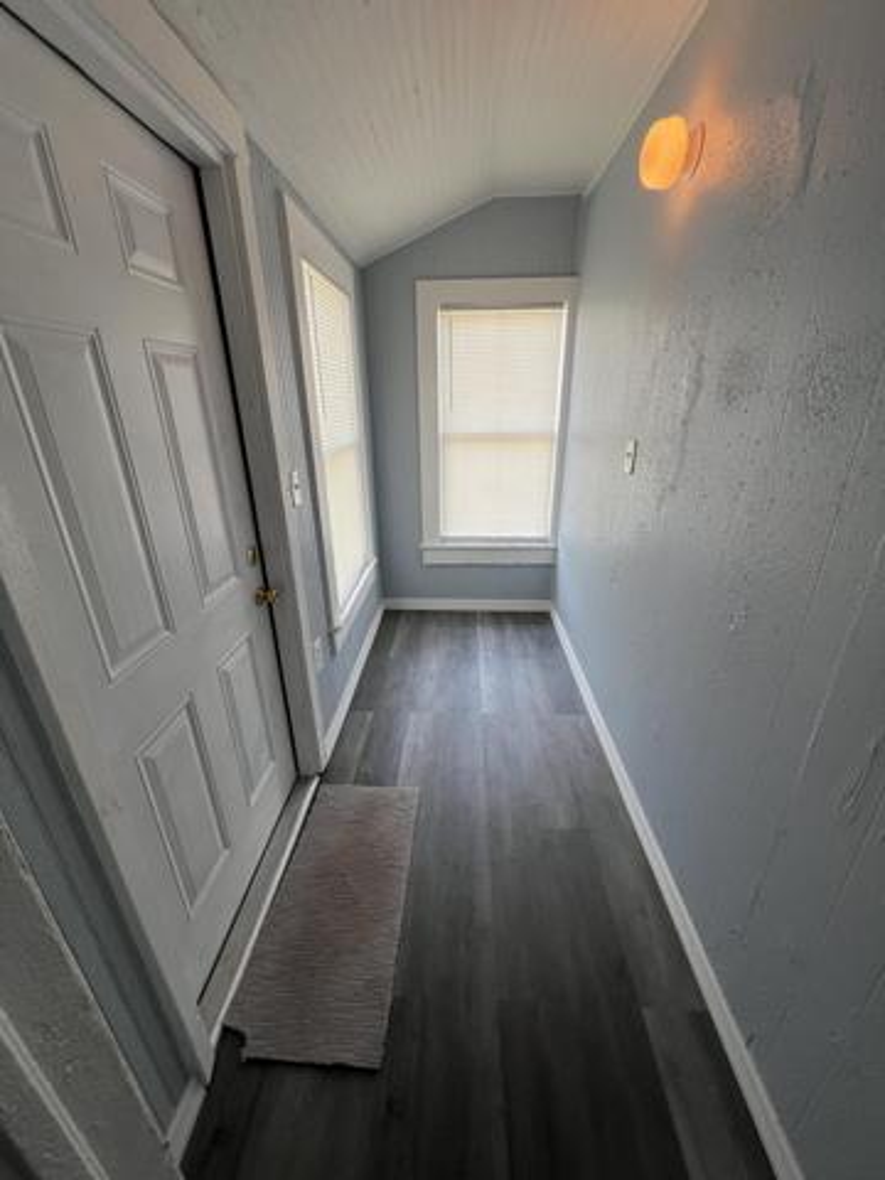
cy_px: 590
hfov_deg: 89.9
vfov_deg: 106.2
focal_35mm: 13
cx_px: 442
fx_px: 443
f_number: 1.8
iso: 32
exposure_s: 1/148
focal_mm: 1.57
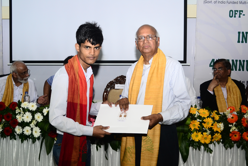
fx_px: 331
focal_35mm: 48
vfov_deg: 28.1
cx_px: 124
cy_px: 83
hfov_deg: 41.1
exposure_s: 1/125
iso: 800
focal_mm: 32
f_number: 5.6
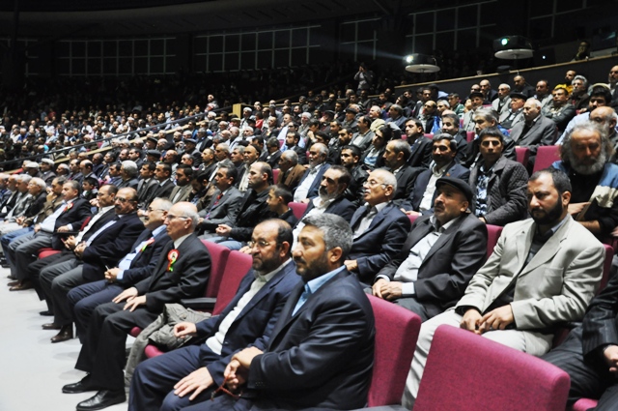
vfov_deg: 39.9
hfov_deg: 57.3
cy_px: 206
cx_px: 309
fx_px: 566
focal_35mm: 33
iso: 1000
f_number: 3.8
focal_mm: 22
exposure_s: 1/13
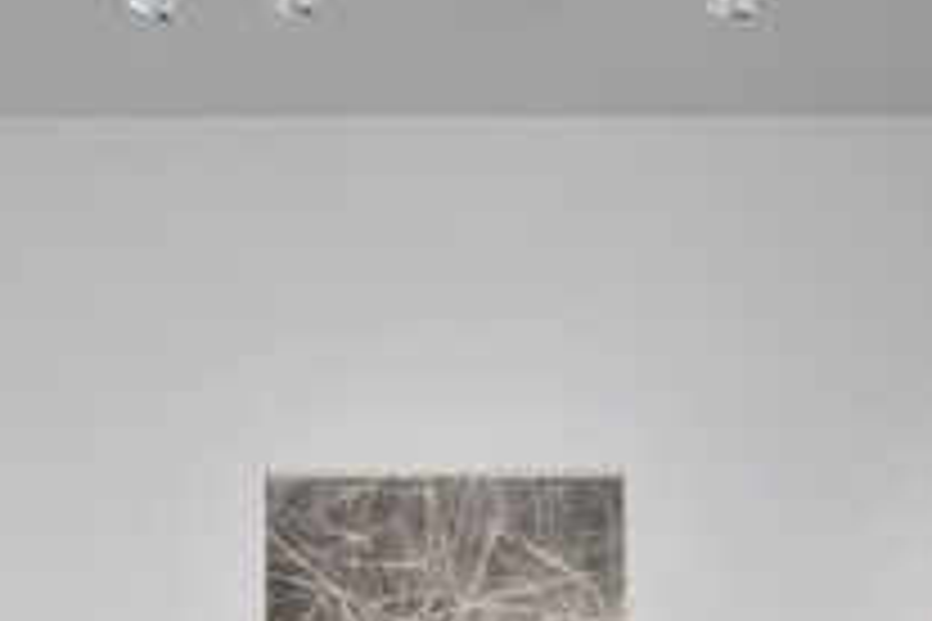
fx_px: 1501
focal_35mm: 58
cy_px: 639
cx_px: 320
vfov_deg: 22.4
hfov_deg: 34.2
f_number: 9
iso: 100
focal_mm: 24
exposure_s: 1/1.6
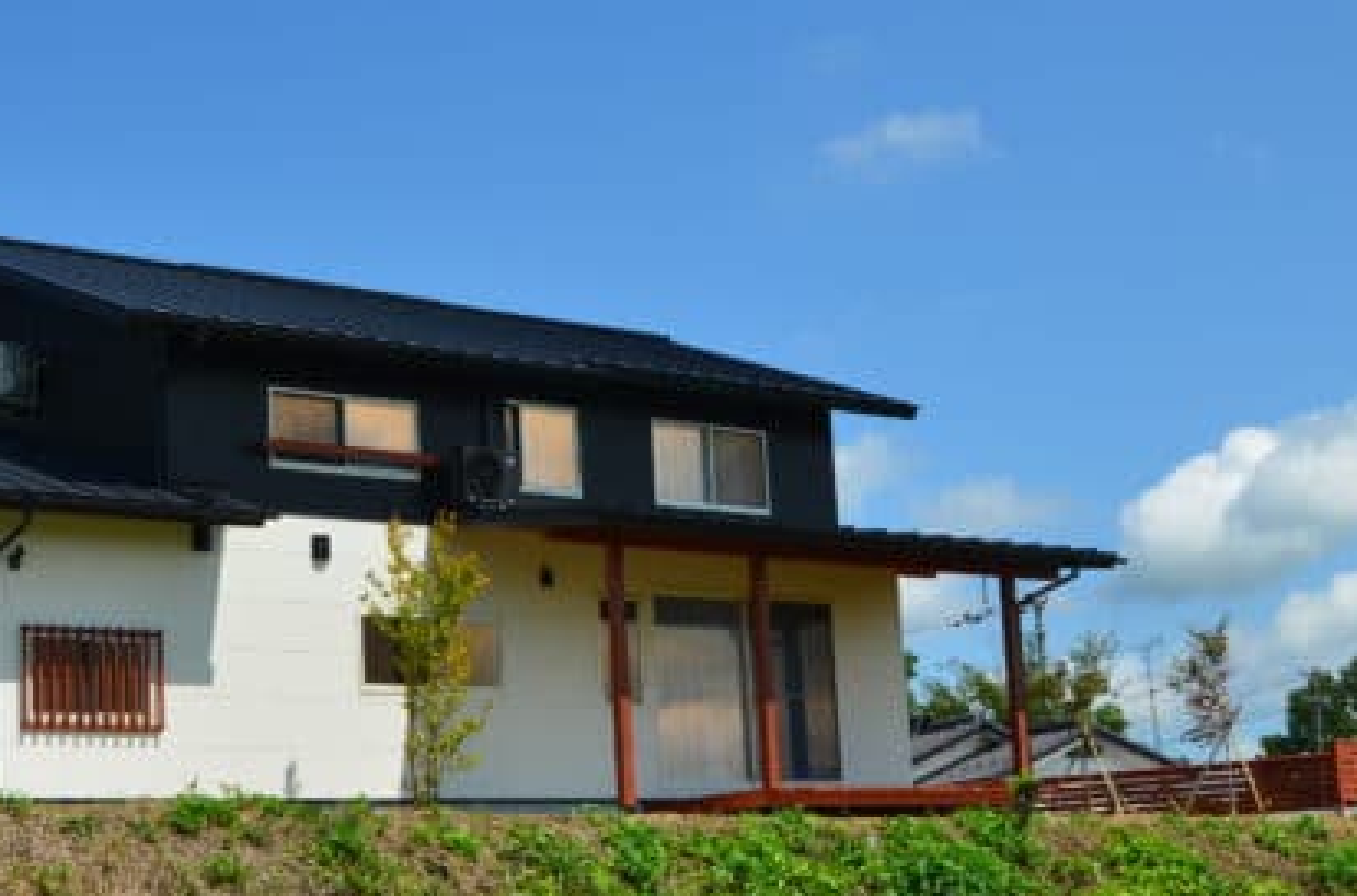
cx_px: 651
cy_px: 494
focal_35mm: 67
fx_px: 2519
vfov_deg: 20.2
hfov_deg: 30.1
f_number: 11
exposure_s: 1/400
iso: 200
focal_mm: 24
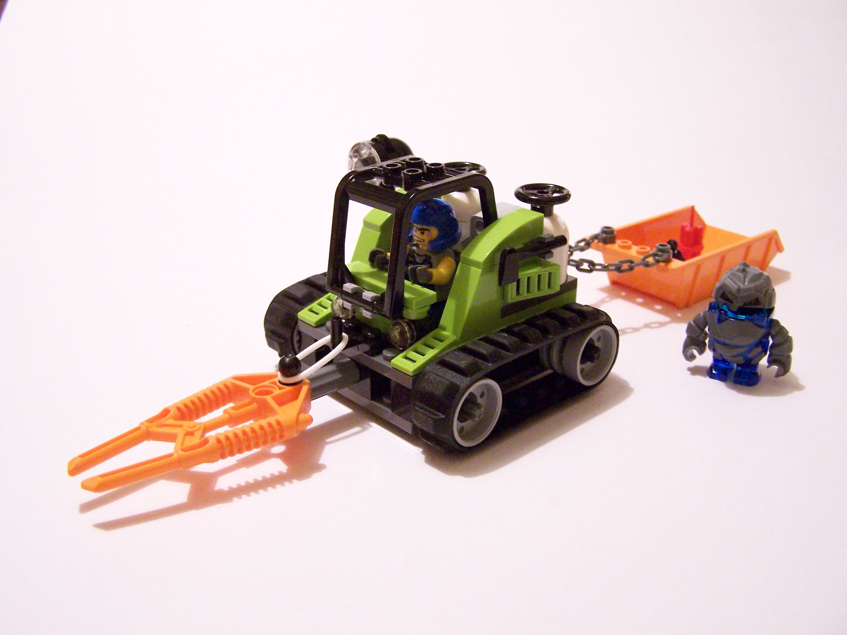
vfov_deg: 37.7
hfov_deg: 49.0
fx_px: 930
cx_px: 424
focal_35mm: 38
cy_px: 318
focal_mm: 6.3
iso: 400
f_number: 2.8
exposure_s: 1/15
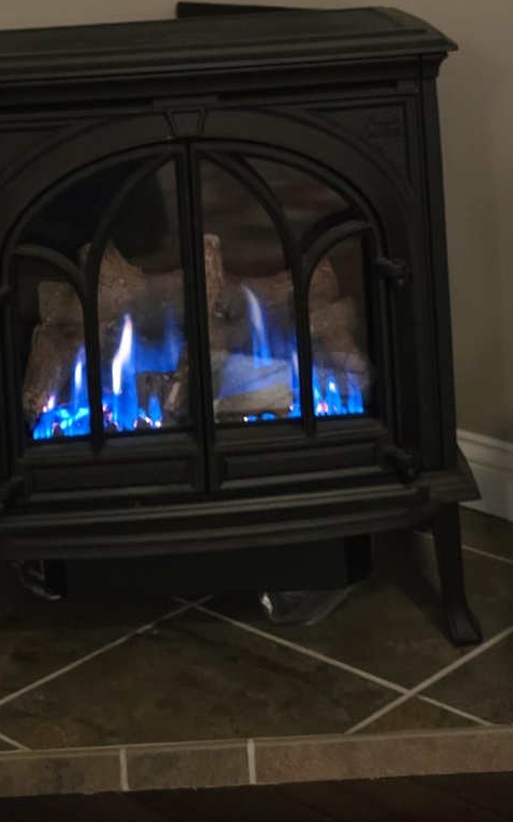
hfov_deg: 17.6
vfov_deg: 25.6
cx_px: 206
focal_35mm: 74
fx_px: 1656
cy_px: -107
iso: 1250
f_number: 1.7
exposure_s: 1/24
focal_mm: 6.3
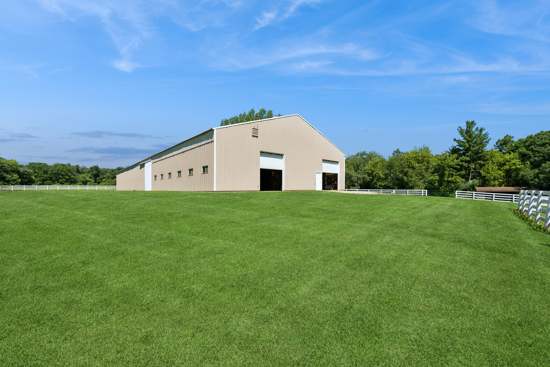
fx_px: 214
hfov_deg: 104.3
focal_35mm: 14
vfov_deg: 81.2
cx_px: 275
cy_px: 184
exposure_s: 1/500
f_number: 8
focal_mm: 14
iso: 200
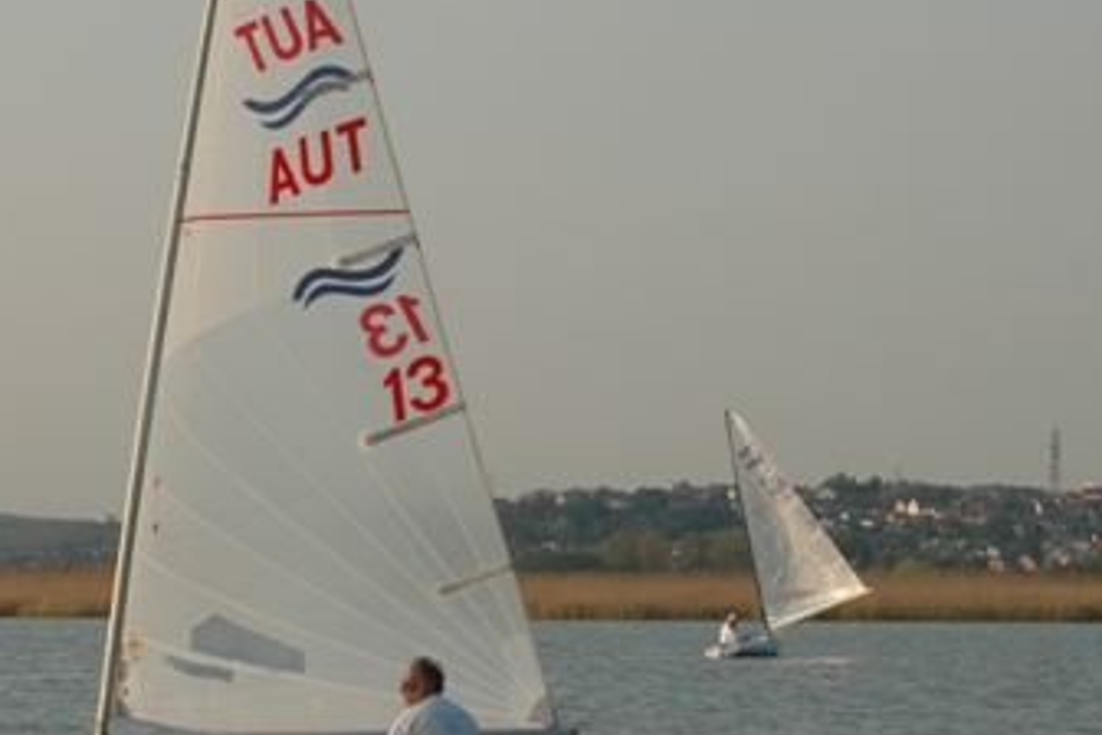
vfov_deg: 6.9
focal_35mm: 200
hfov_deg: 10.3
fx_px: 6122
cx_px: 410
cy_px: 305
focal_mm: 70
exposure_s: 1/320
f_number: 9
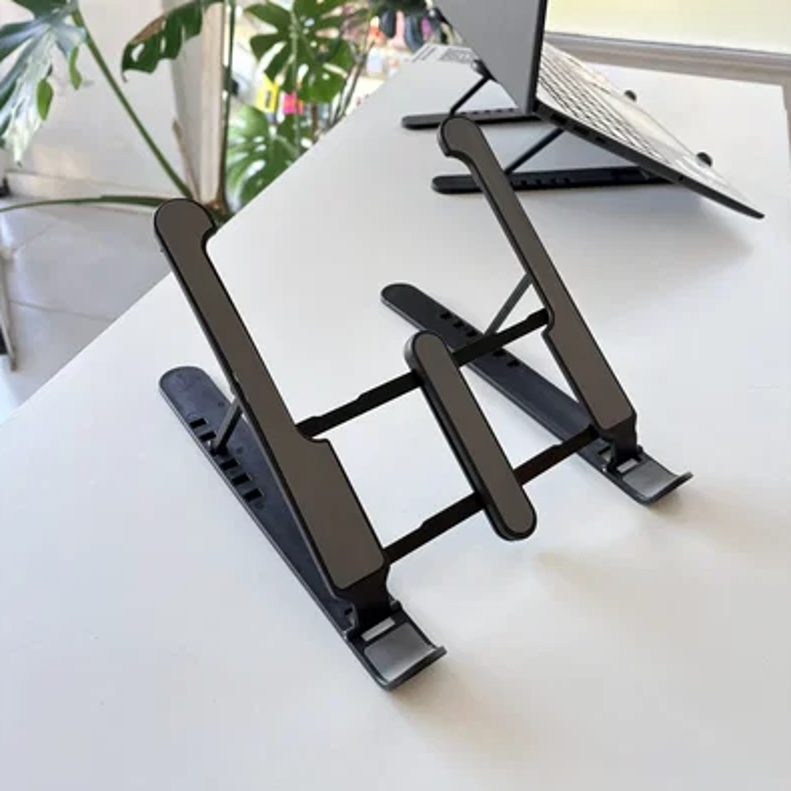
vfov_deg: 52.2
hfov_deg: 52.5
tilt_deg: -33.7
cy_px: 317
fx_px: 801
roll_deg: -1.1
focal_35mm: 31
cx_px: 394
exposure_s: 1/102
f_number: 1.6
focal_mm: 5.96
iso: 125
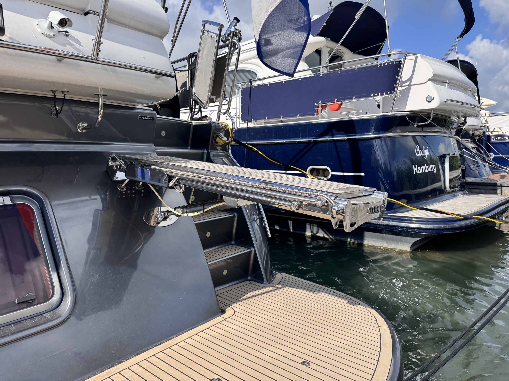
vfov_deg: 56.8
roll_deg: +1.3
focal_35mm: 24
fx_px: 353
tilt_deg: -5.1
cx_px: 254
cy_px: 190
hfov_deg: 71.6
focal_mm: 6.76
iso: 80
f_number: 1.78
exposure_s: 1/3413
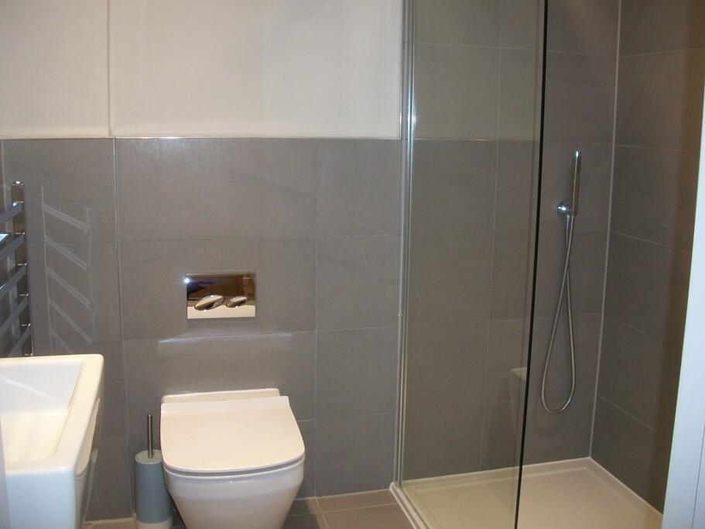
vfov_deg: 40.7
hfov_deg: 52.6
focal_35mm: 35
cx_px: 352
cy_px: 264
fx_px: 713
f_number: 3.1
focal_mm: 6.3
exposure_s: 1/30
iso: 160
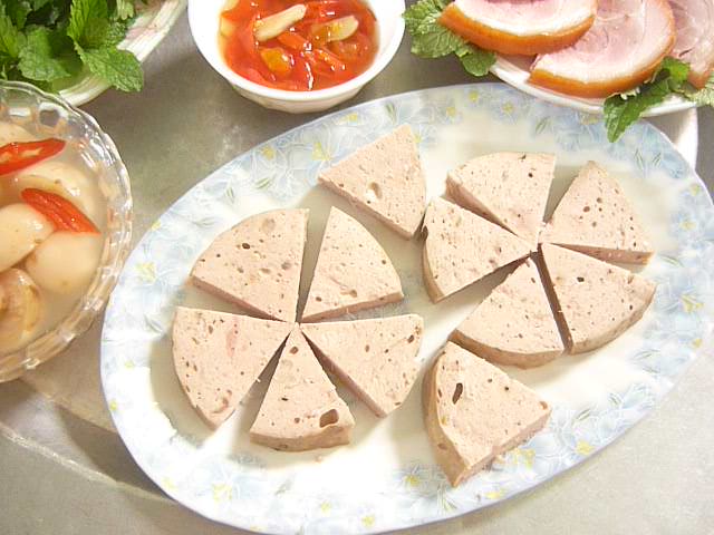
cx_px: 357
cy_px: 268
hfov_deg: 55.4
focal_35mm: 33
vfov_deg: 42.9
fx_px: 681
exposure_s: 1/30
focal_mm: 5.5
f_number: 2.8
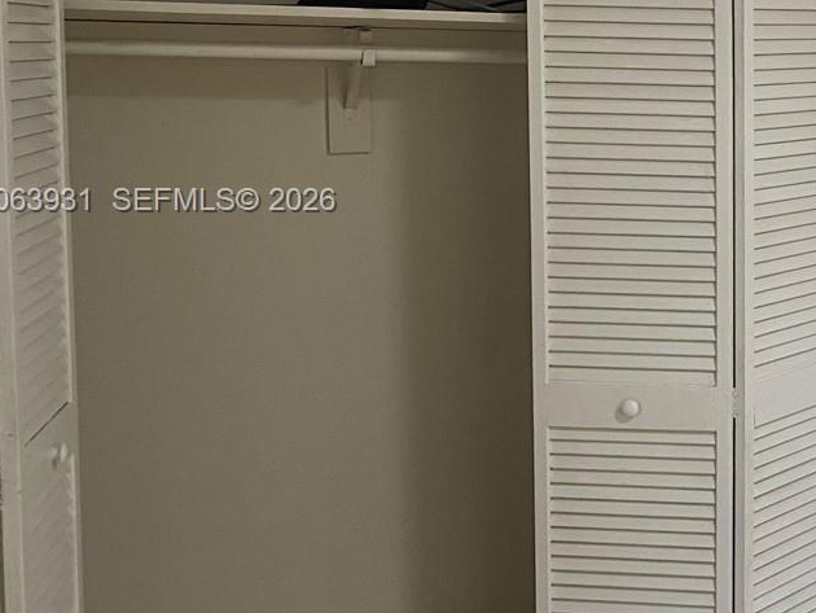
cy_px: 202
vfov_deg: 22.2
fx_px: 1556
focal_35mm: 66
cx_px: 969
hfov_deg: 26.3
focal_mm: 4.25
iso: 80
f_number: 1.8
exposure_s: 1/60
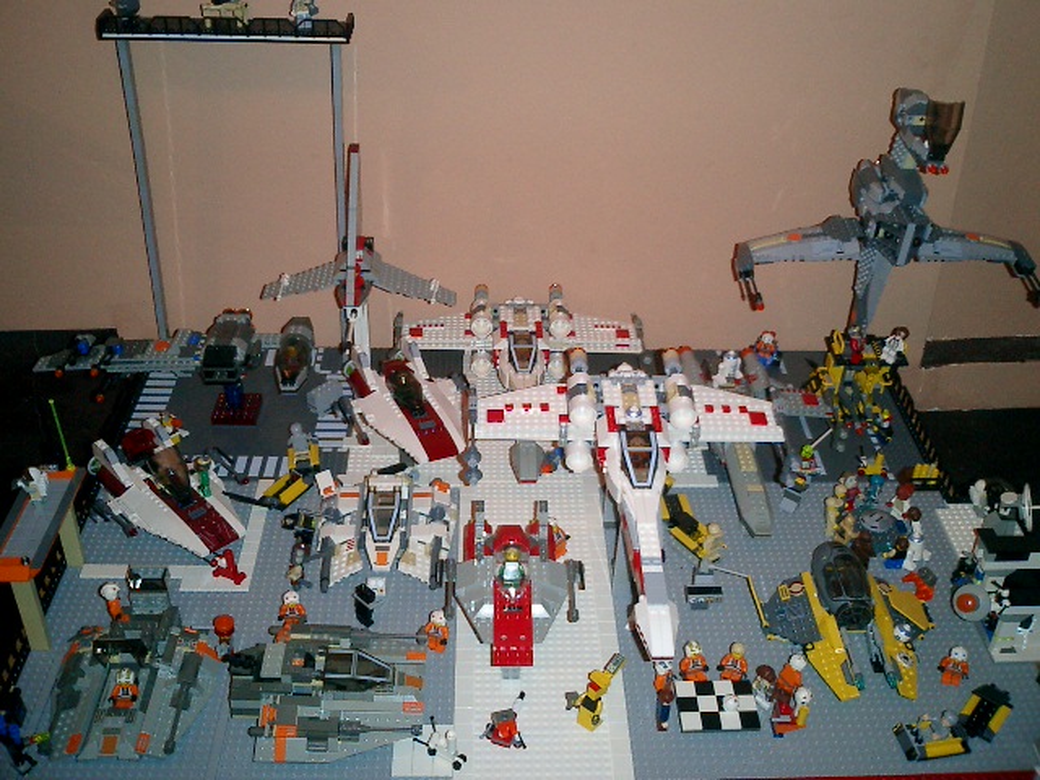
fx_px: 1082
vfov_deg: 39.7
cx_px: 520
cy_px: 390
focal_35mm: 36
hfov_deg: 51.4
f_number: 3.2
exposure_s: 1/30
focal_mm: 7.5
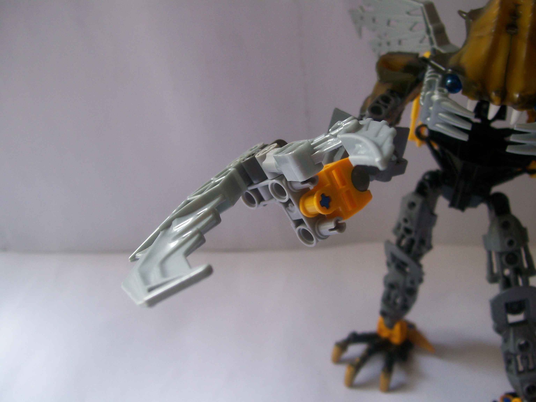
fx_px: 557
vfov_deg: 39.7
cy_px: 201
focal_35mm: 36
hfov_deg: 51.4
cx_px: 268
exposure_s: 1/105
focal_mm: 6
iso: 80
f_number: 2.7
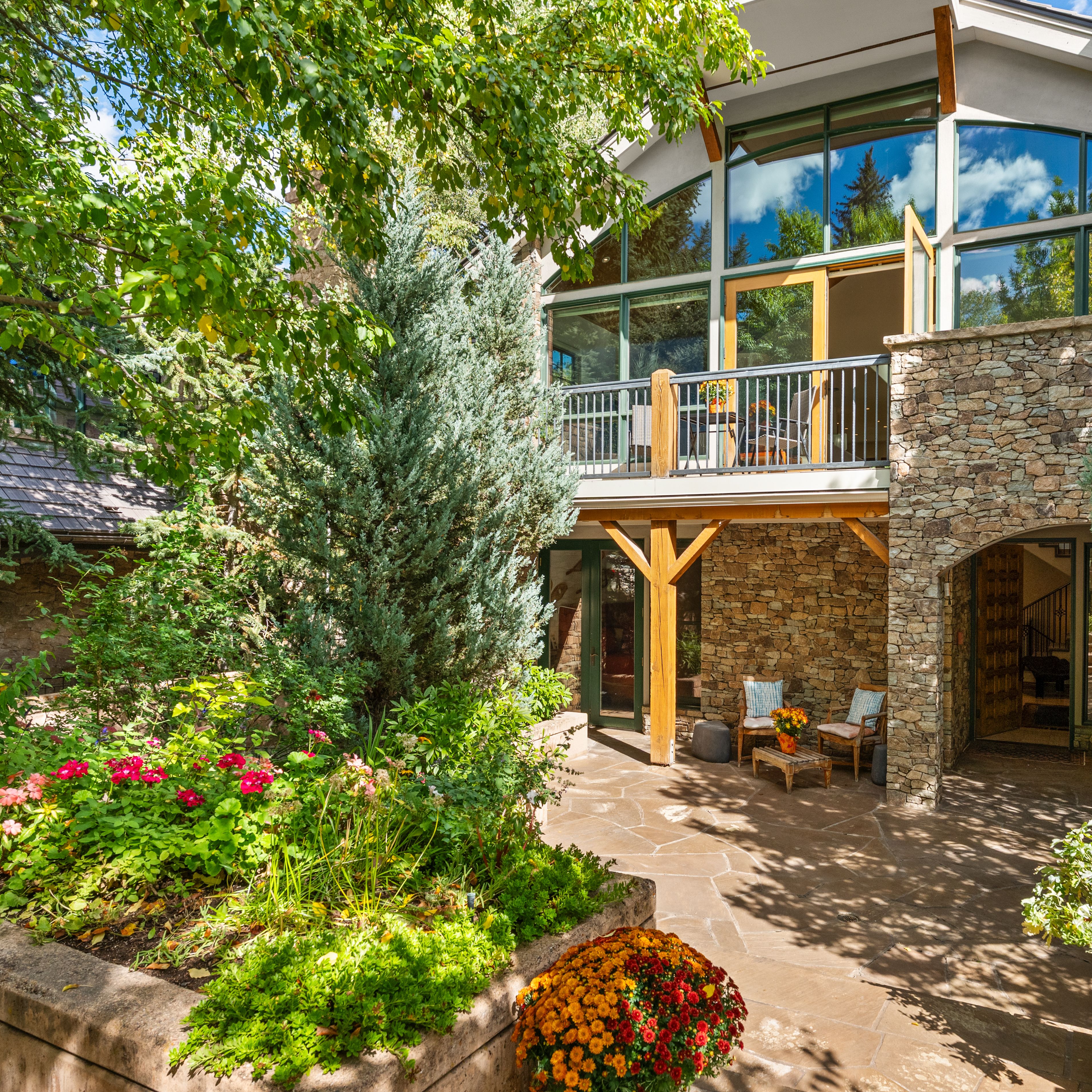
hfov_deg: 66.0
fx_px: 821
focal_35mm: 23
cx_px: 698
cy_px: 560
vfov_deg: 67.2
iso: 400
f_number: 7.1
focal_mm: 17
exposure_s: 1/160
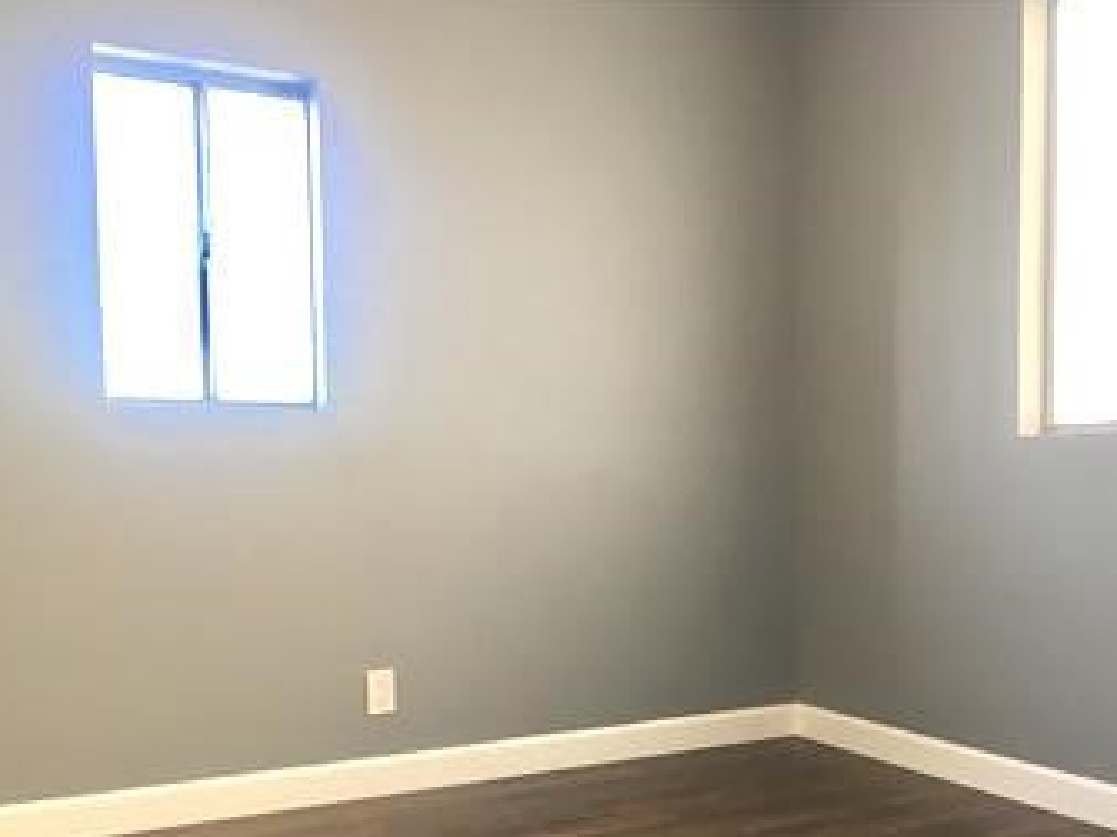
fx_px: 1258
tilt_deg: -3.0
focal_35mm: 39
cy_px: 549
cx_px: 660
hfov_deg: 47.6
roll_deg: +0.8
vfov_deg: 36.5
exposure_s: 1/40
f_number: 2.2
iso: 25
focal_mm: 4.15
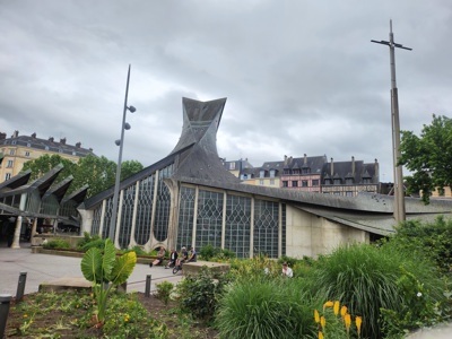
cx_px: 226
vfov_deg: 56.8
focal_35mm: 24
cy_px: 170
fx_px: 313
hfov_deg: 71.6
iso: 50
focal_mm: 5
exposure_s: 1/2671
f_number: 1.8
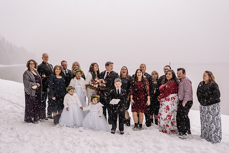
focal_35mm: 35
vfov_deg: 37.8
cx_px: 114
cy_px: 76
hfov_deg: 54.3
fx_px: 223
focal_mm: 35
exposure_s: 1/250
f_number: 5
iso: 1250
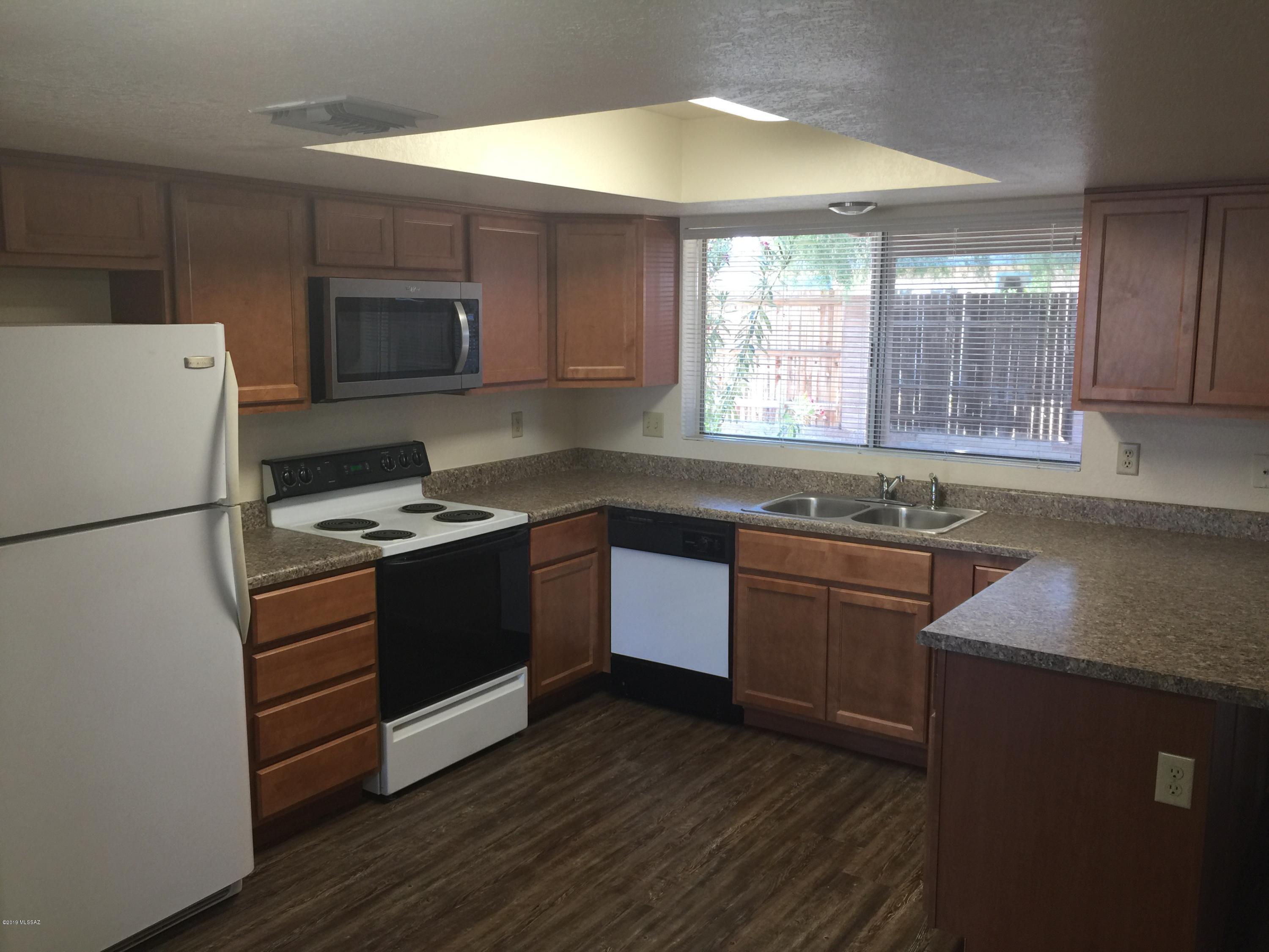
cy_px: 476
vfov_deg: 48.2
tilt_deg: -8.7
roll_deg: -1.7
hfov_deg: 61.7
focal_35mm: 29
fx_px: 1063
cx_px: 634
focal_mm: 4.15
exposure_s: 1/40
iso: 32
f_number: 2.2
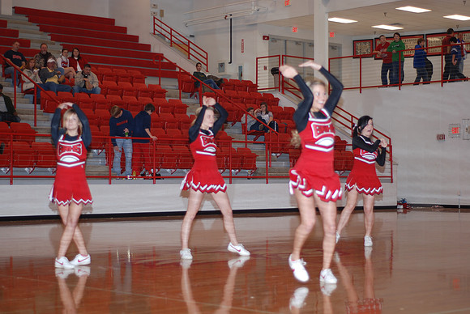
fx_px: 980
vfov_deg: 18.2
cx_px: 235
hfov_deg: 27.0
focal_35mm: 75
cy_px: 157
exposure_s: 1/100
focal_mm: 50
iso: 125
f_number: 1.8
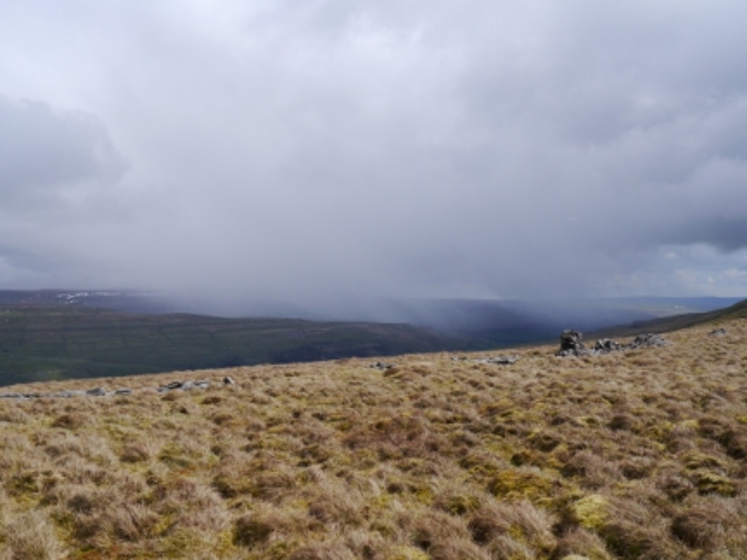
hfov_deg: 54.0
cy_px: 280
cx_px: 374
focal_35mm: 34
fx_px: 734
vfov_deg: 41.8
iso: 160
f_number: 8
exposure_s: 1/500
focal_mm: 17
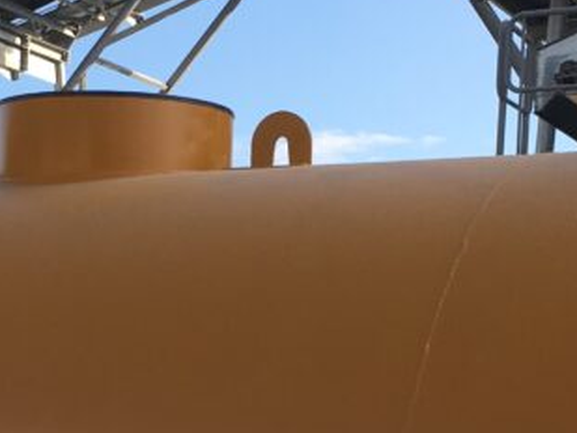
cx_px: 207
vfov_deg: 15.2
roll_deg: -2.8
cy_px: 422
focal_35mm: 96
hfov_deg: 20.4
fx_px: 1601
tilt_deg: +1.8
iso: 25
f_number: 2.2
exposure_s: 1/818
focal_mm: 4.15
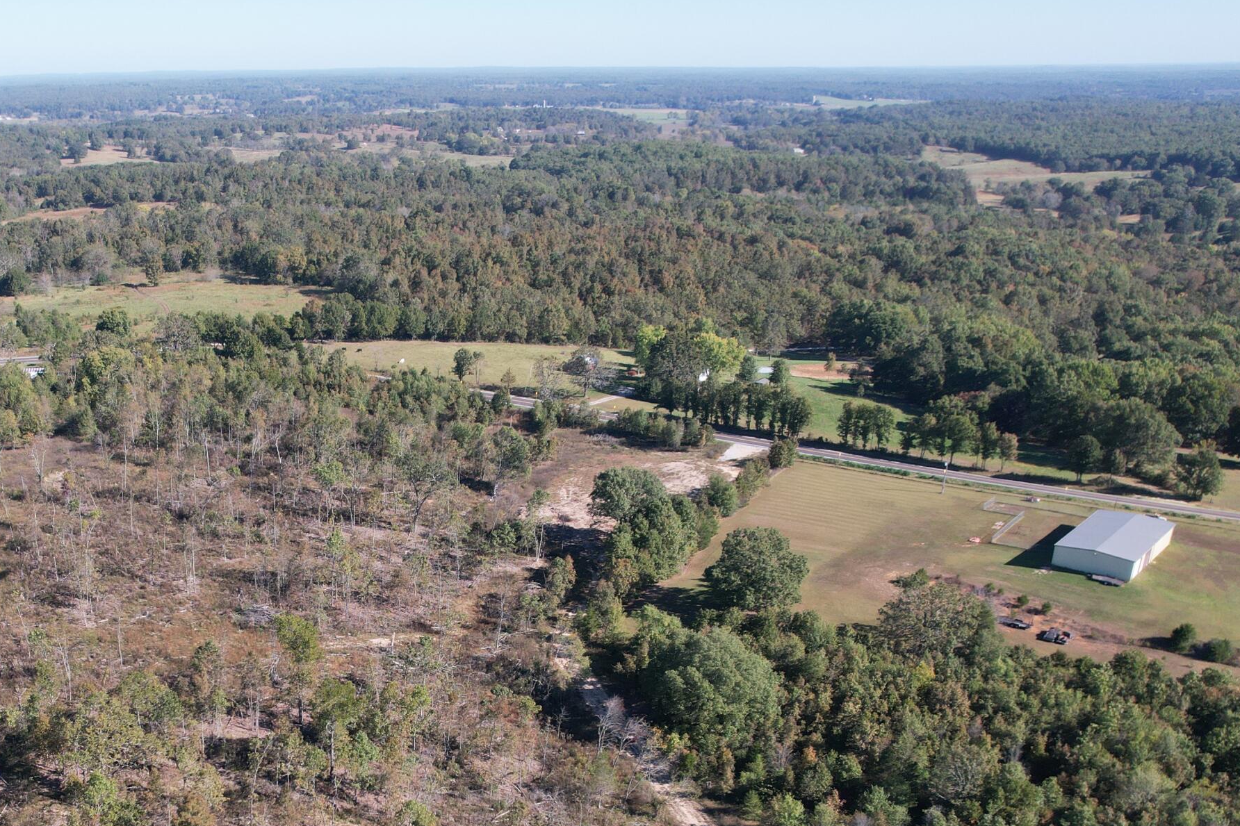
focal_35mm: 37
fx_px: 1274
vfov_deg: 34.7
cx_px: 343
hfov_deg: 50.2
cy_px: 675
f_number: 2.8
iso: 150
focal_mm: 8.38
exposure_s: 1/1250
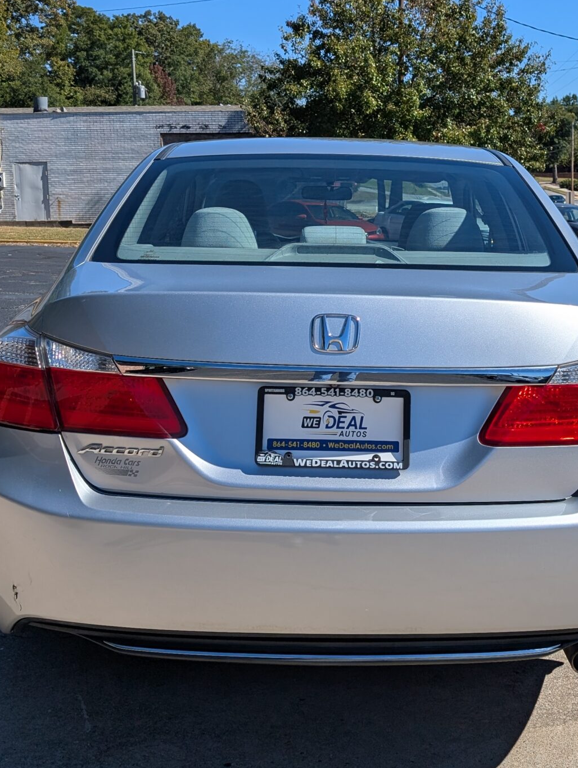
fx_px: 999
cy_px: 309
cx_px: 340
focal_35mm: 45
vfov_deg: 41.8
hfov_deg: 32.2
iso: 23
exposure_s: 1/1912
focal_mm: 6.9
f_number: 1.68
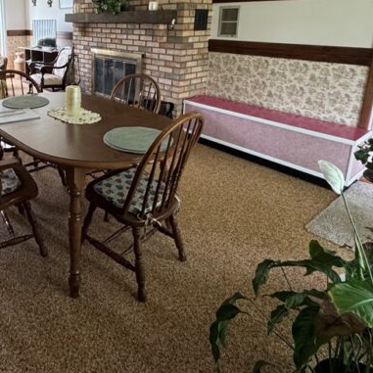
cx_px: 75
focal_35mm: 26
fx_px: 317
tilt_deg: -13.1
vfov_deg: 57.6
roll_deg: +0.1
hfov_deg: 56.6
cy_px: 89
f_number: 2.2
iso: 320
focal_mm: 2.22
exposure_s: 1/99
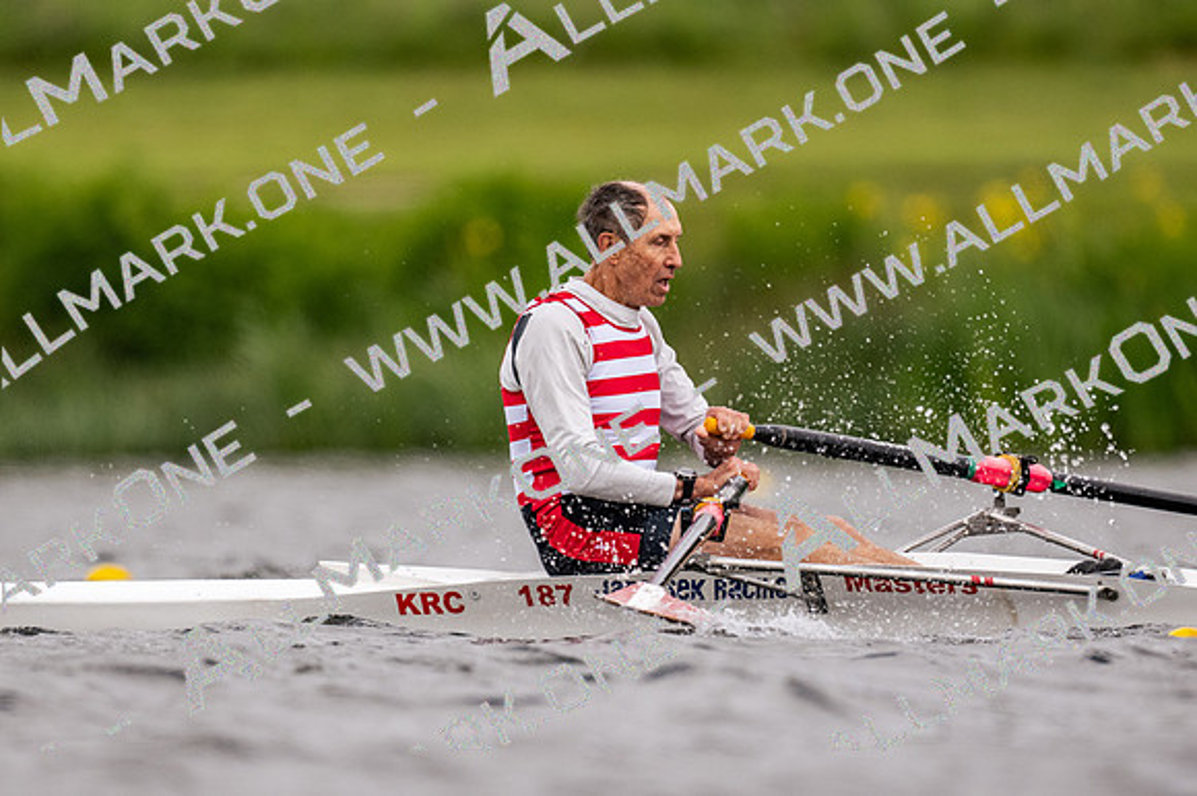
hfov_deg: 2.3
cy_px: 398
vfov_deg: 1.5
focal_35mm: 900
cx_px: 598
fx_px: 29907
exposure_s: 1/2500
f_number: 4
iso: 560
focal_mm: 600
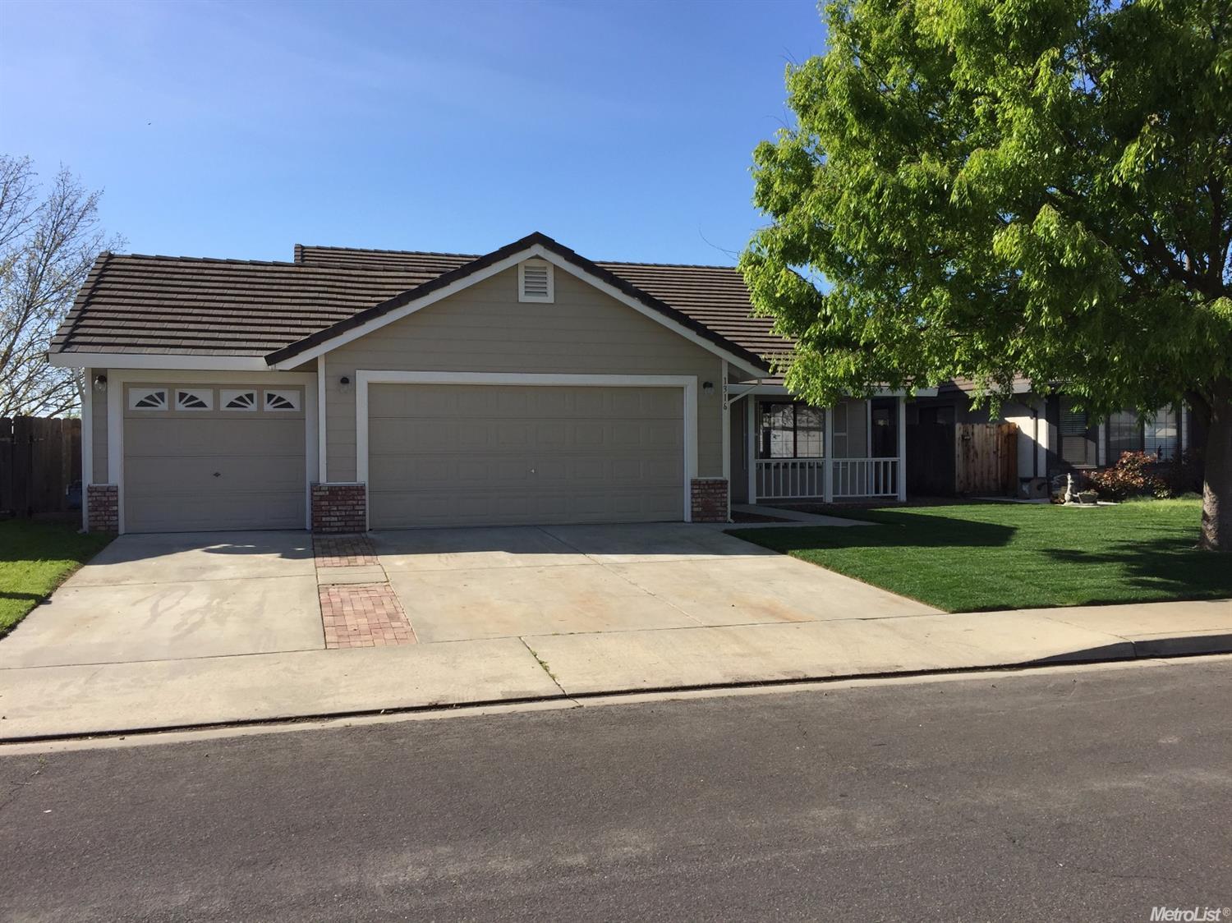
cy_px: 462
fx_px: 1032
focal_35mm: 29
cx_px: 616
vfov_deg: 48.2
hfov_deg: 61.7
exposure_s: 1/1464
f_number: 2.2
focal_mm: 4.15
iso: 32
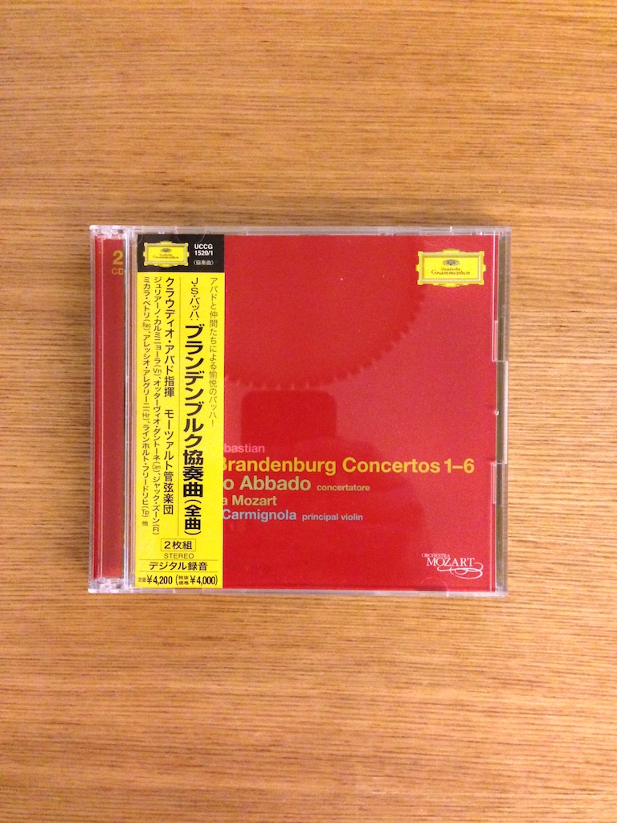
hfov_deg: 42.9
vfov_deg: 55.4
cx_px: 308
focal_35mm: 33
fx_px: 784
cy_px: 412
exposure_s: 1/15
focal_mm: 4.12
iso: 640
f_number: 2.4
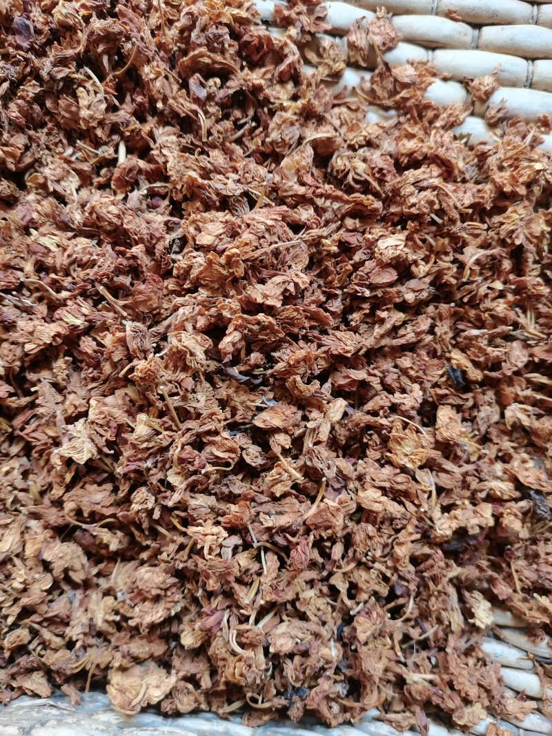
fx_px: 574
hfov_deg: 51.3
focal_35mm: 27
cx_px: 276
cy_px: 368
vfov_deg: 65.3
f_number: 1.8
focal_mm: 5.58
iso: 160
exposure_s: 1/100
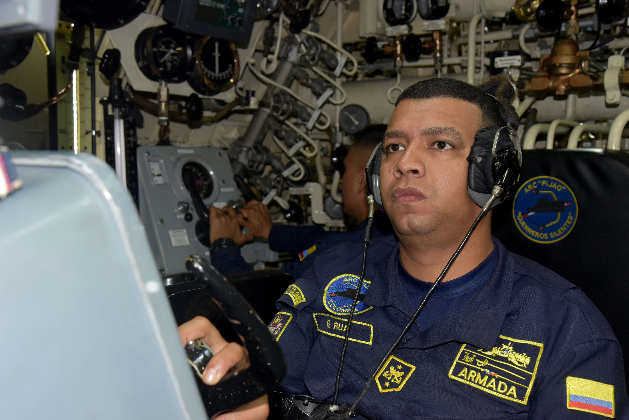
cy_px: 210
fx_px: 769
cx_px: 314
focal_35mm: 44
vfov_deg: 30.5
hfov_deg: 44.5
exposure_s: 1/60
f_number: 6.3
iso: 2500
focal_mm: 44
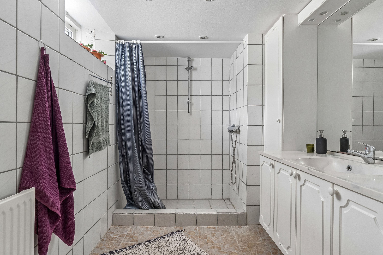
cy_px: 128
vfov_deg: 59.5
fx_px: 223
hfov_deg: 81.2
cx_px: 192
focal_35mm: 21
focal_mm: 14
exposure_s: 1/2.5
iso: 200
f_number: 8
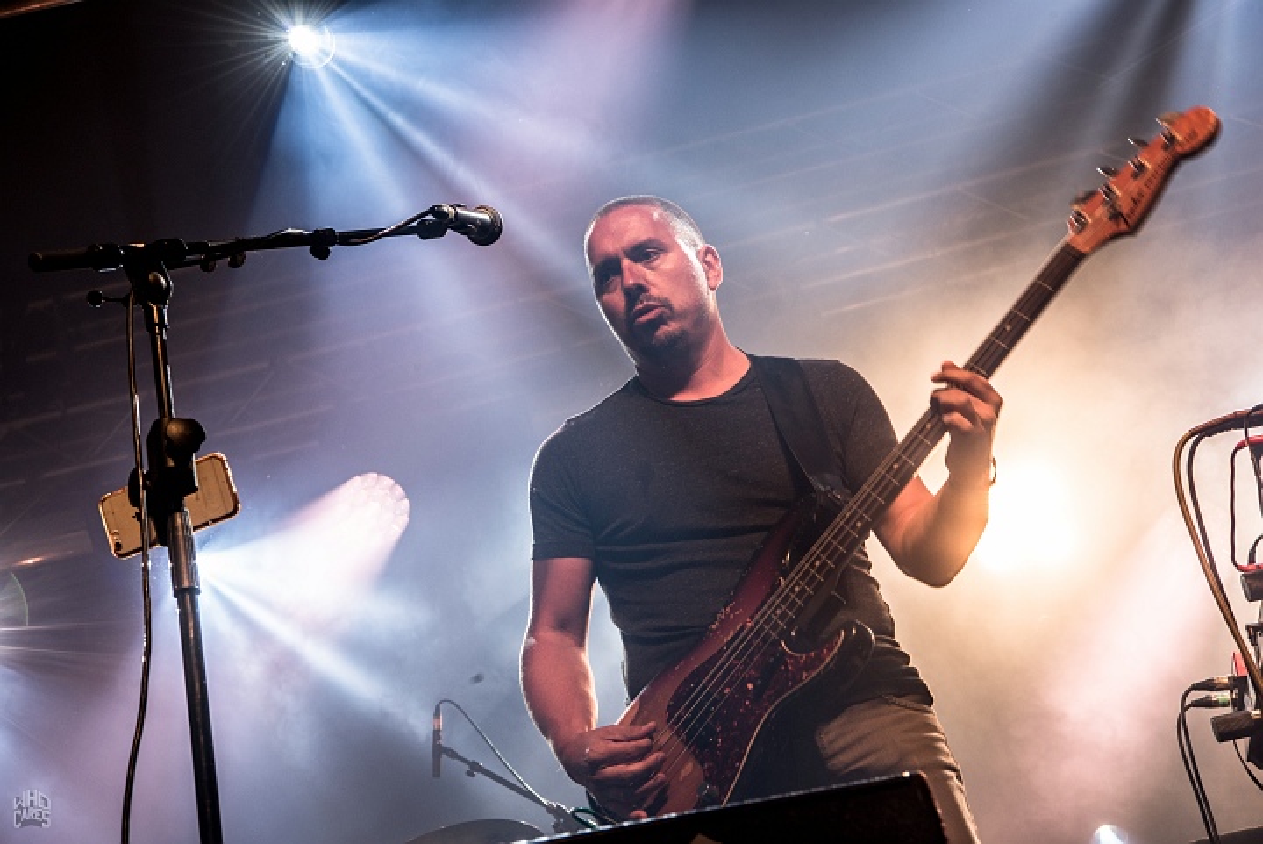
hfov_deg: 28.8
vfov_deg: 19.5
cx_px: 632
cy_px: 422
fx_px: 2457
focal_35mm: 70
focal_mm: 70
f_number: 11
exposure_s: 1/80
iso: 400
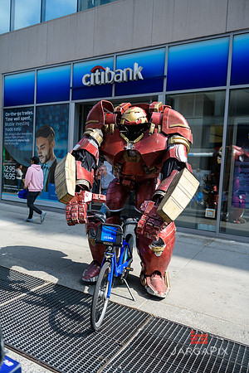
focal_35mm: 28
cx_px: 124
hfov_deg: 46.4
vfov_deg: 65.5
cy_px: 186
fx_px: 290
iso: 200
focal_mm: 28
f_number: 3.2
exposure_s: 1/1250
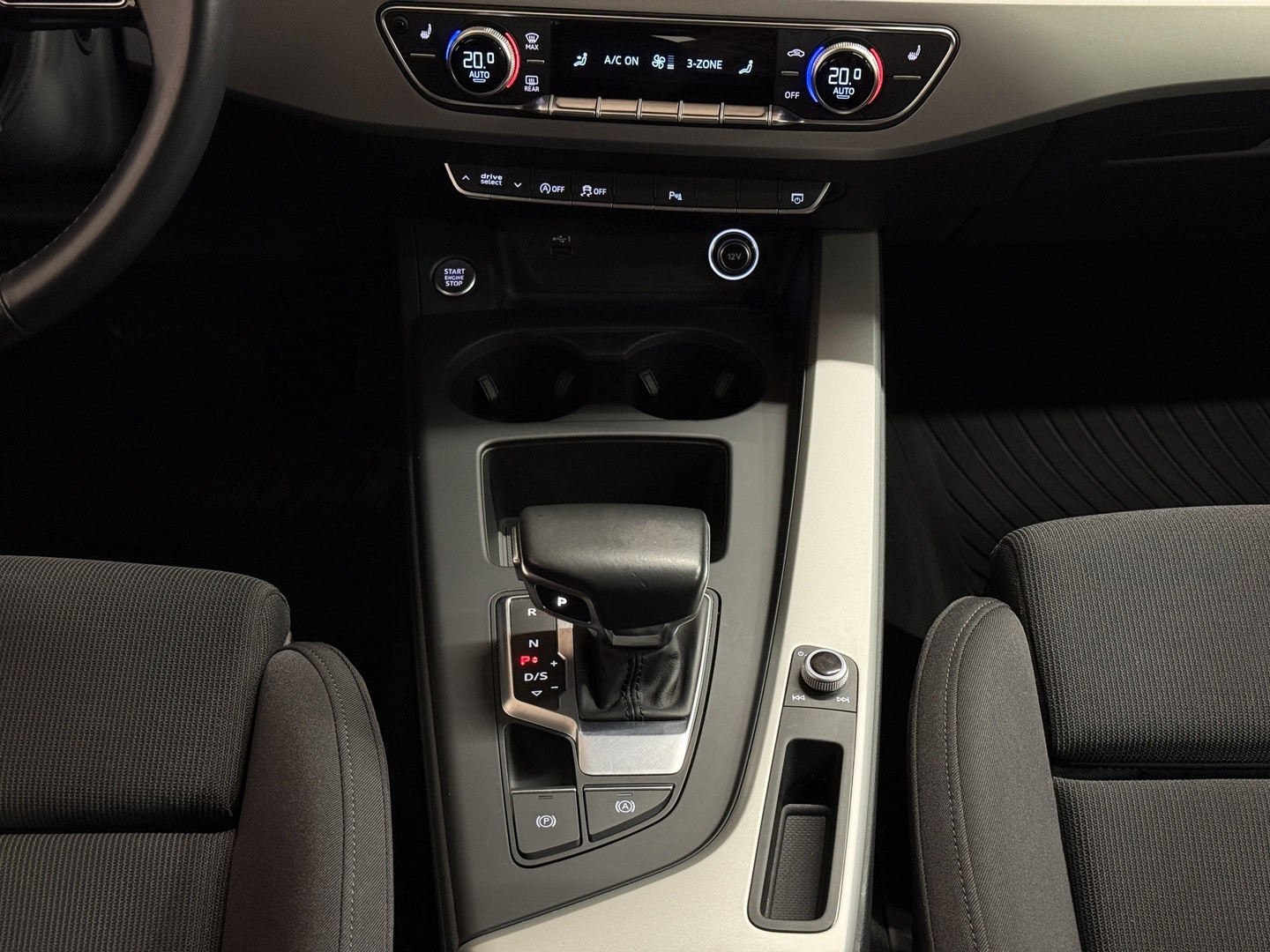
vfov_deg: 30.3
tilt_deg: -33.6
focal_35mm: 48
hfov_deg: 39.7
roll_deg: -0.5
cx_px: 635
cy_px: 476
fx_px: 1761
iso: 200
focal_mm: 6.76
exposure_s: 1/51
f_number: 1.78
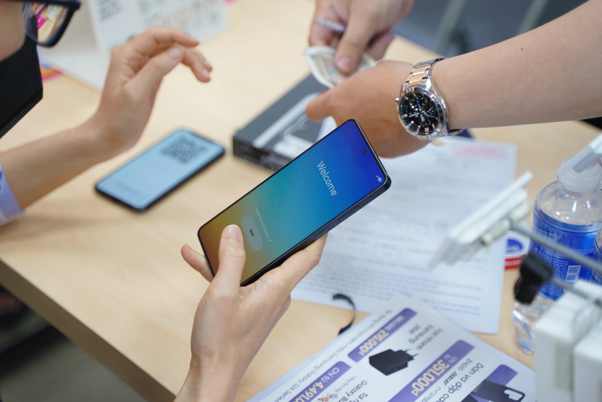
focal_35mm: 65
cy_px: 201
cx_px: 301
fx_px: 1087
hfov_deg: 31.0
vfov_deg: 20.9
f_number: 2.8
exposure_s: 1/160
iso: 640
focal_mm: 65
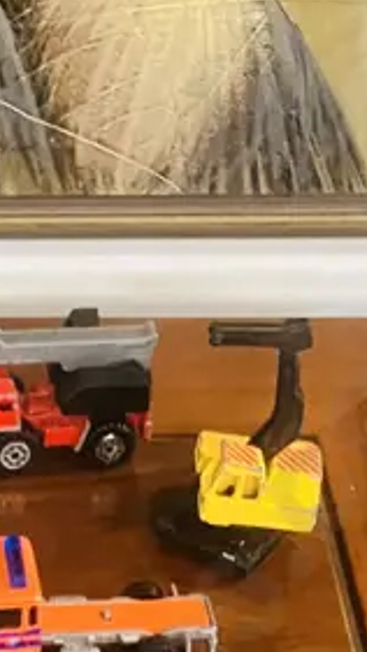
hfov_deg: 10.5
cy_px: 1153
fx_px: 1921
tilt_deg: -55.3
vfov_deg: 16.4
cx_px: -181
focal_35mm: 111
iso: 320
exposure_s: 1/33
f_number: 1.8
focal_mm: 3.99
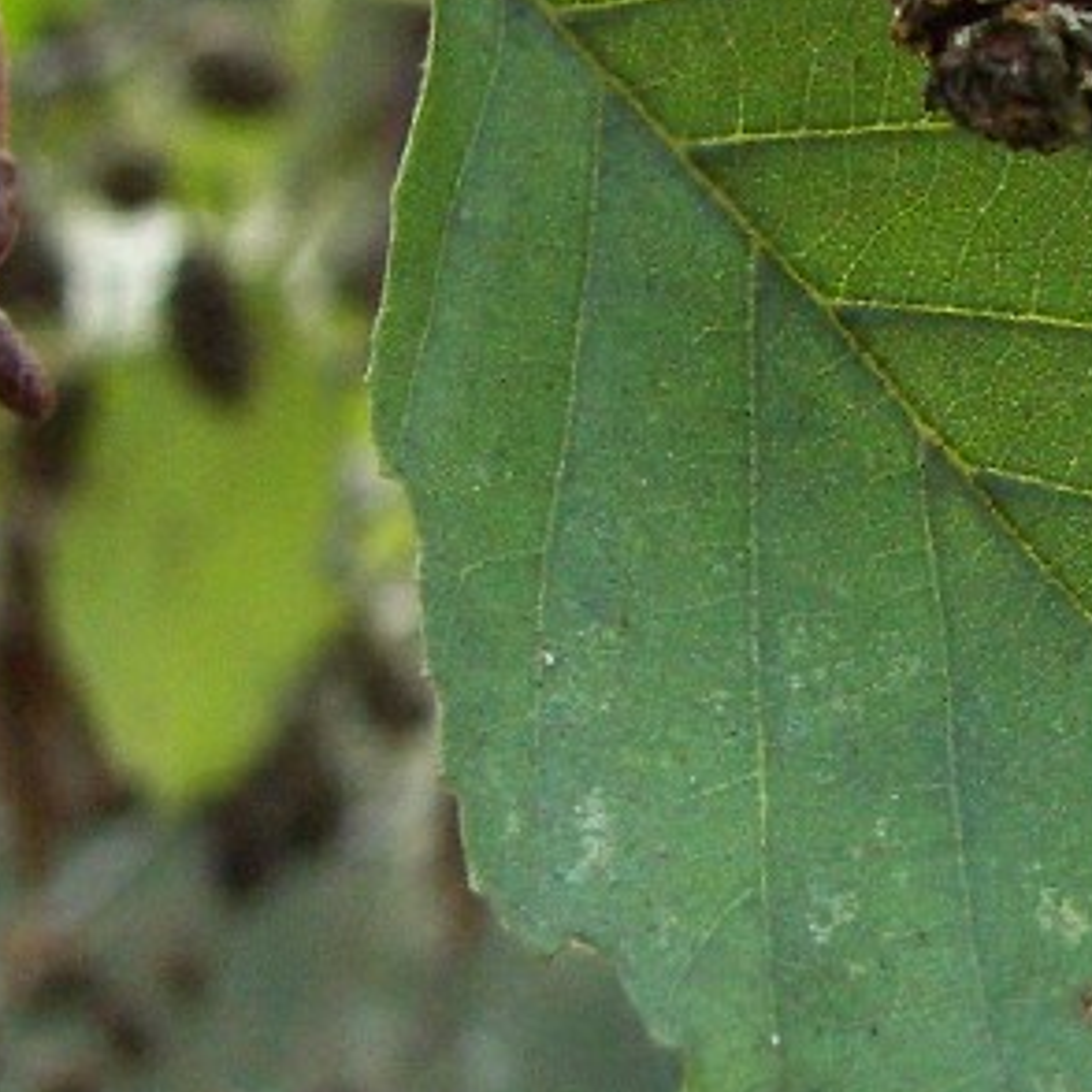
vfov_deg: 13.4
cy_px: 397
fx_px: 4640
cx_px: 992
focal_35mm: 130
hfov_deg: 13.3
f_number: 2.8
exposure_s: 1/125
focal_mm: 6
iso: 200
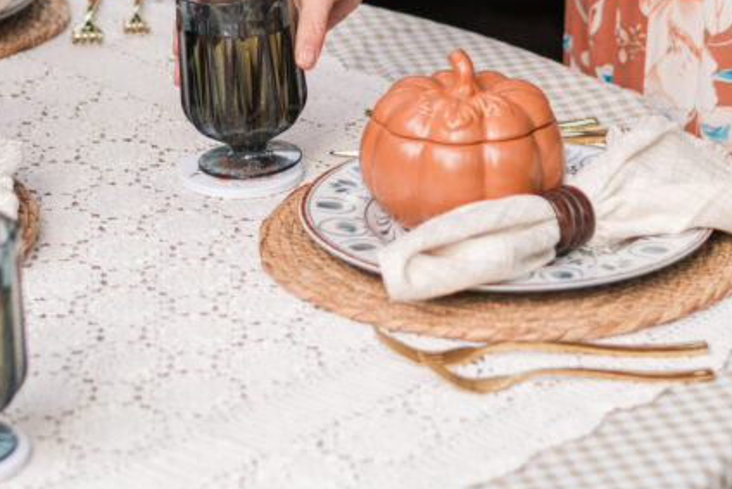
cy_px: -67
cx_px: 211
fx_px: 2847
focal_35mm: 140
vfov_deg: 9.7
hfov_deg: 14.6
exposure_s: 1/200
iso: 500
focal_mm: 58
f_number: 2.8
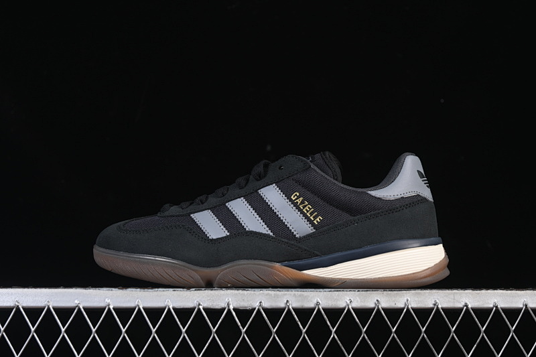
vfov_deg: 18.2
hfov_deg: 27.0
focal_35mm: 75
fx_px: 1116
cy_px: 178
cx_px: 268
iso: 160
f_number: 6.3
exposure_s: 1/60
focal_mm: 50
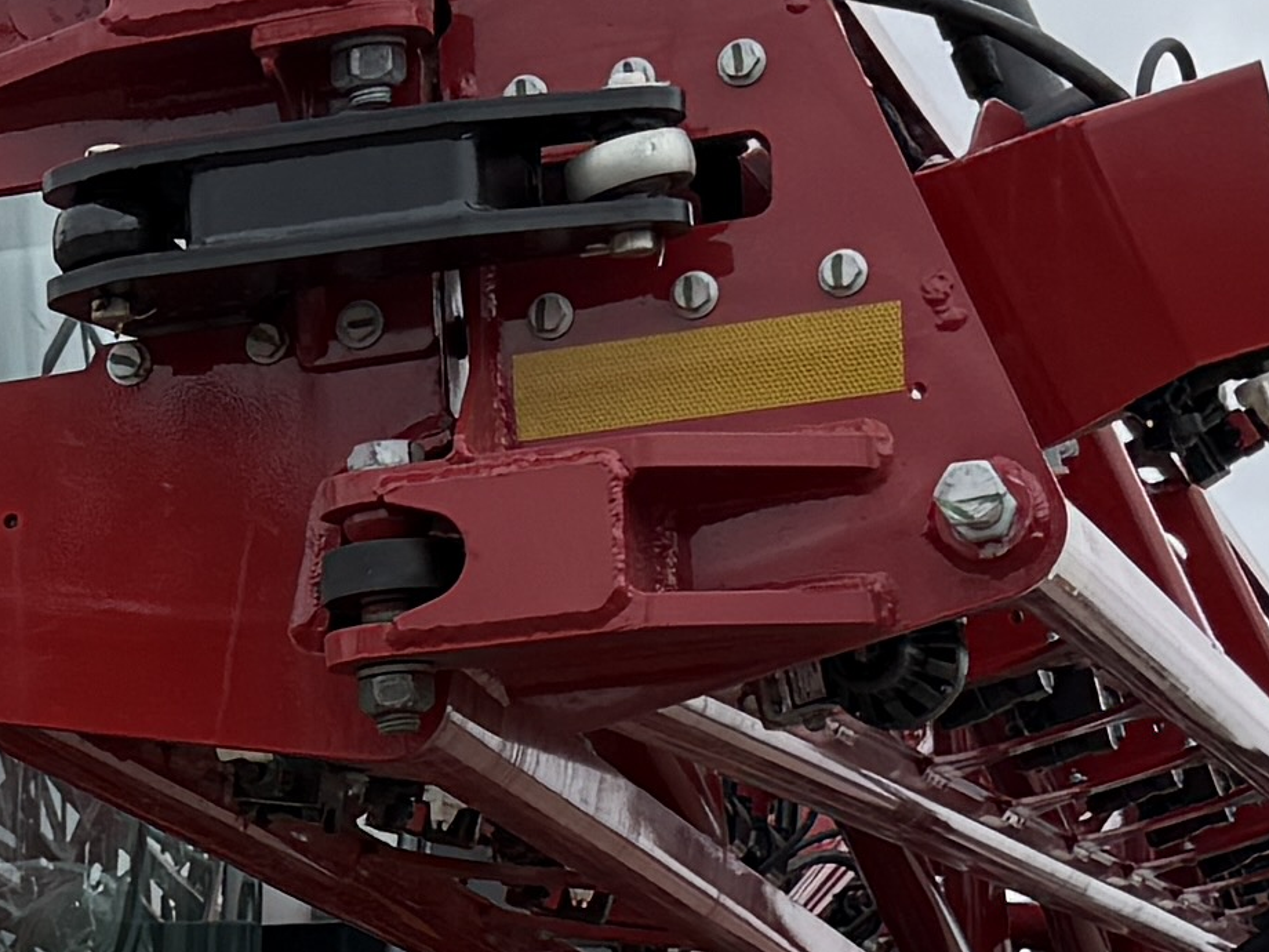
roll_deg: -2.2
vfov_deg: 9.7
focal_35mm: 149
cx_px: -789
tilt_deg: +6.0
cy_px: 1334
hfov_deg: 12.4
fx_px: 5462
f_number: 1.78
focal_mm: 6.76
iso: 80
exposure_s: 1/4167
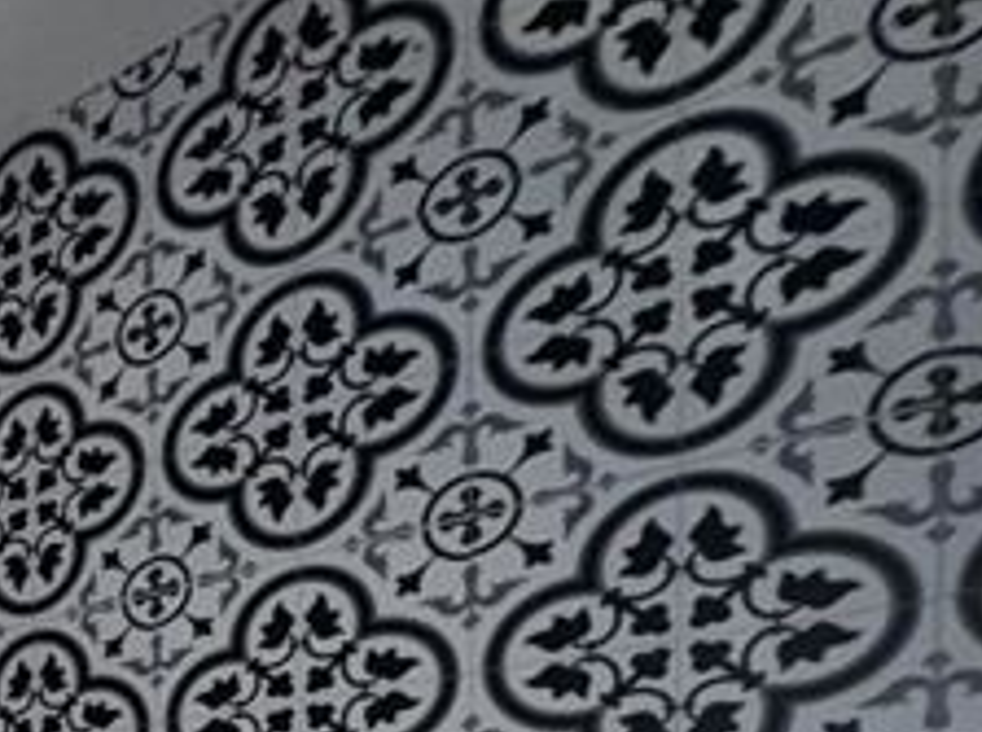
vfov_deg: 27.6
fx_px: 1161
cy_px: 1008
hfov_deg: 29.1
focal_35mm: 41
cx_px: -480
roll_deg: +2.0
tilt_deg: -5.2
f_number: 1.8
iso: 125
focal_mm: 1.57
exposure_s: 1/40
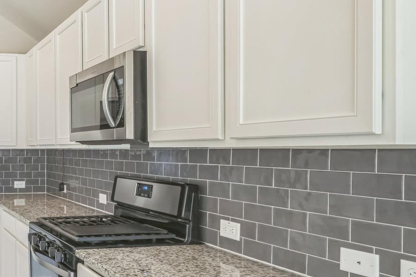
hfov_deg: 41.9
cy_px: 156
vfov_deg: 35.9
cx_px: -34
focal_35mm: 37
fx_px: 427
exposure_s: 1/50
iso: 1250
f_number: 10
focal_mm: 16
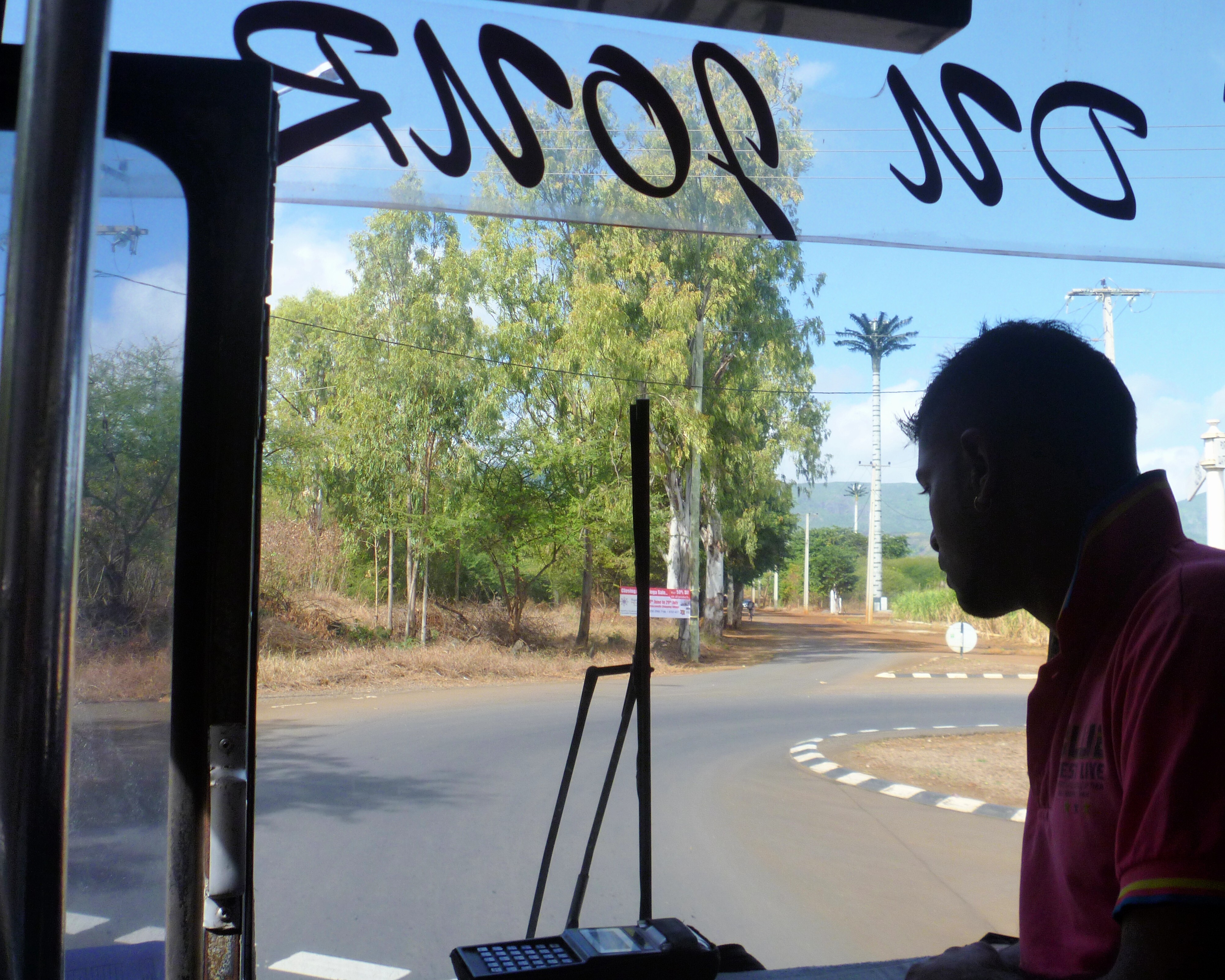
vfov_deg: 40.1
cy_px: 483
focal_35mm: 37
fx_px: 1341
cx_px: 638
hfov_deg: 49.1
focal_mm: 6.3
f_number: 4.5
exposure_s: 1/250
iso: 100
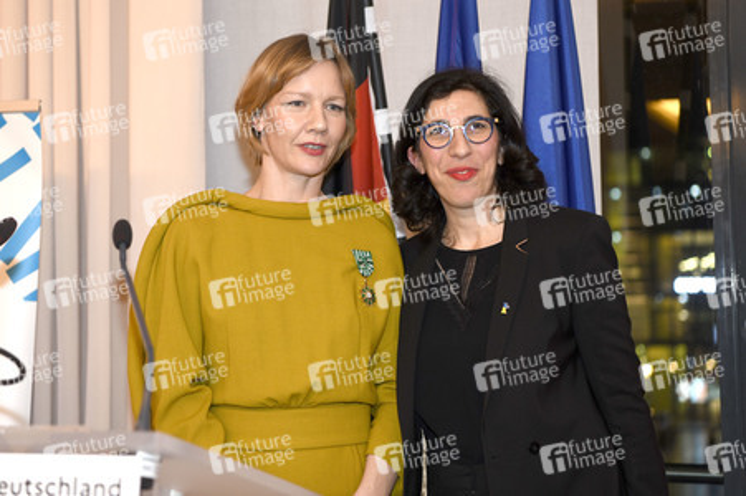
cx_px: 373
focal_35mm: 70
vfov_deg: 19.4
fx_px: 1449
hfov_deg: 28.9
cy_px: 248
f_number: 3.5
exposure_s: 1/100
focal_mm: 70
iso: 1250
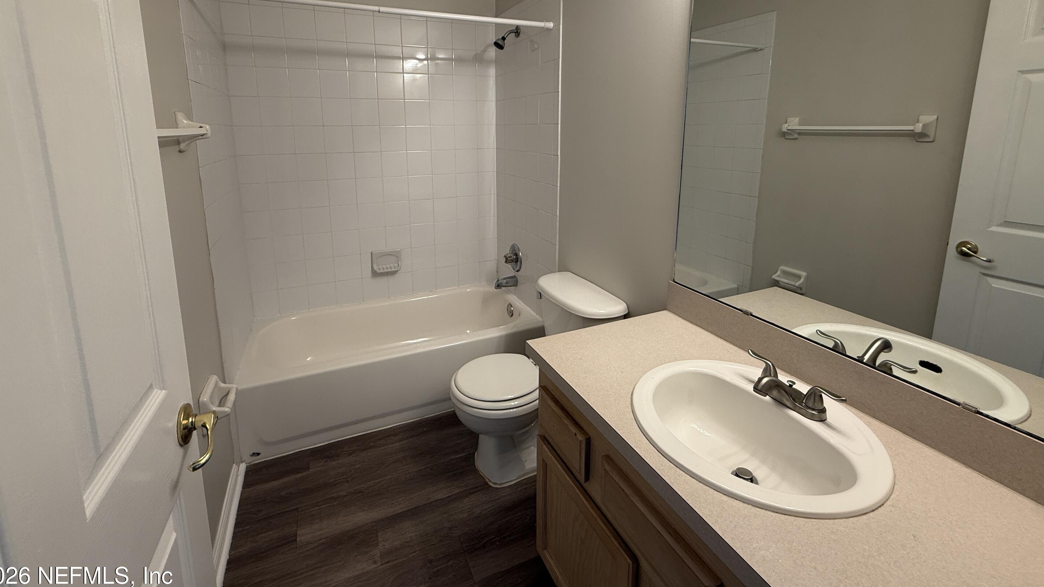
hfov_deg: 99.3
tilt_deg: -9.5
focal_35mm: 16
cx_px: 508
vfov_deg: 65.6
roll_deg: +0.2
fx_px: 443
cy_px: 203
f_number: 2.2
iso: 80
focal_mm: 2.22
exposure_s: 1/120
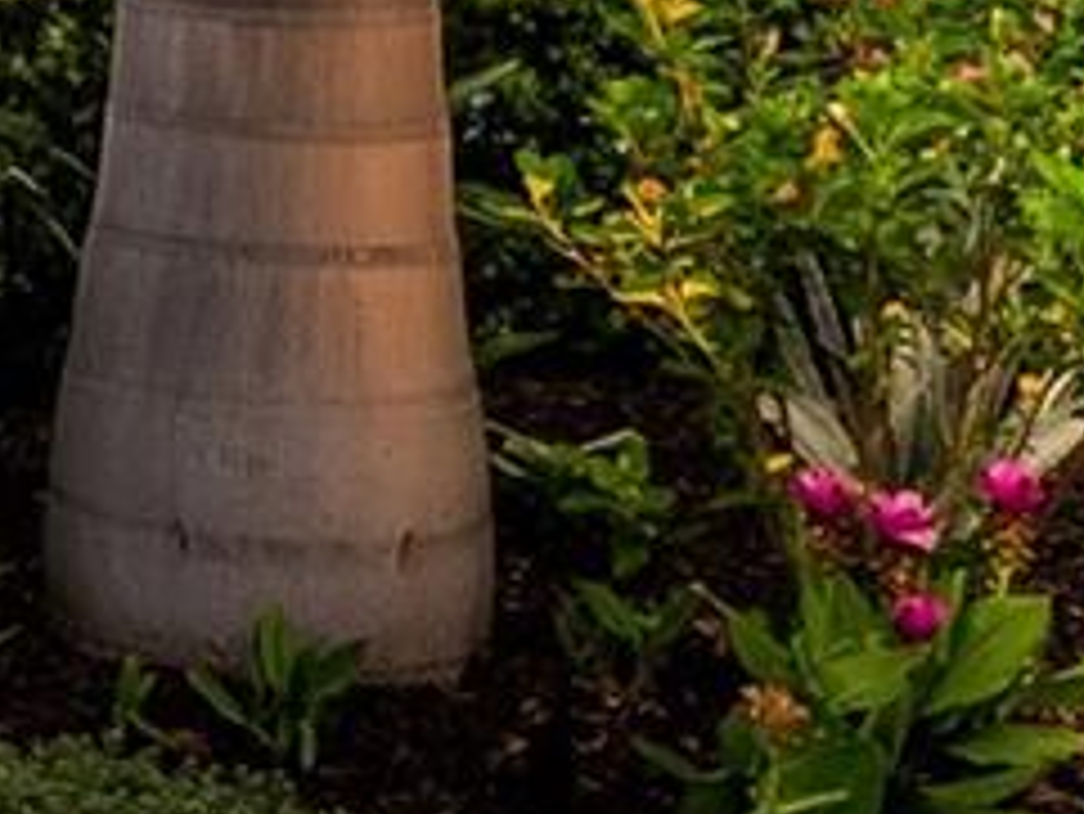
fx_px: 2600
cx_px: -580
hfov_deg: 20.0
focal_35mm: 83
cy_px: 108
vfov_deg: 17.6
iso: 400
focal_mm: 13
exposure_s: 1/15
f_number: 11
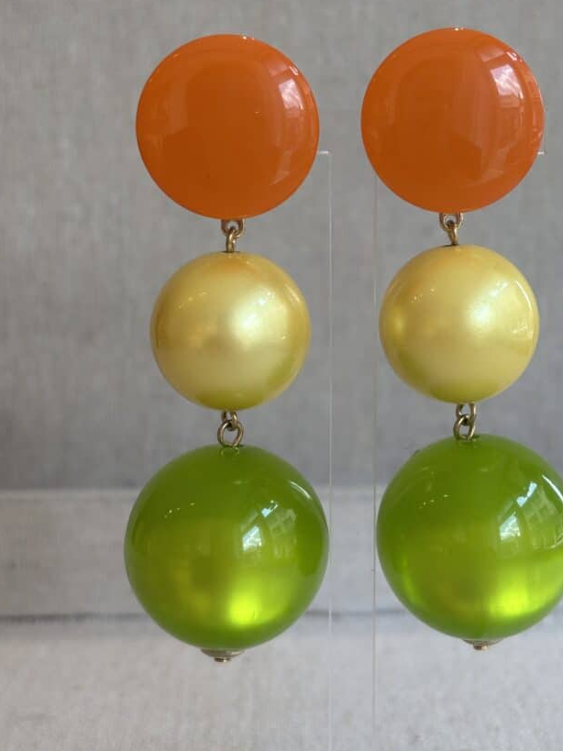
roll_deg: -1.0
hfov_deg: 22.5
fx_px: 1410
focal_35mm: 65
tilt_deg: -7.7
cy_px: 317
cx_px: 342
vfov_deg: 29.8
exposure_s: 1/179
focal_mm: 5.96
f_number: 1.6
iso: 32
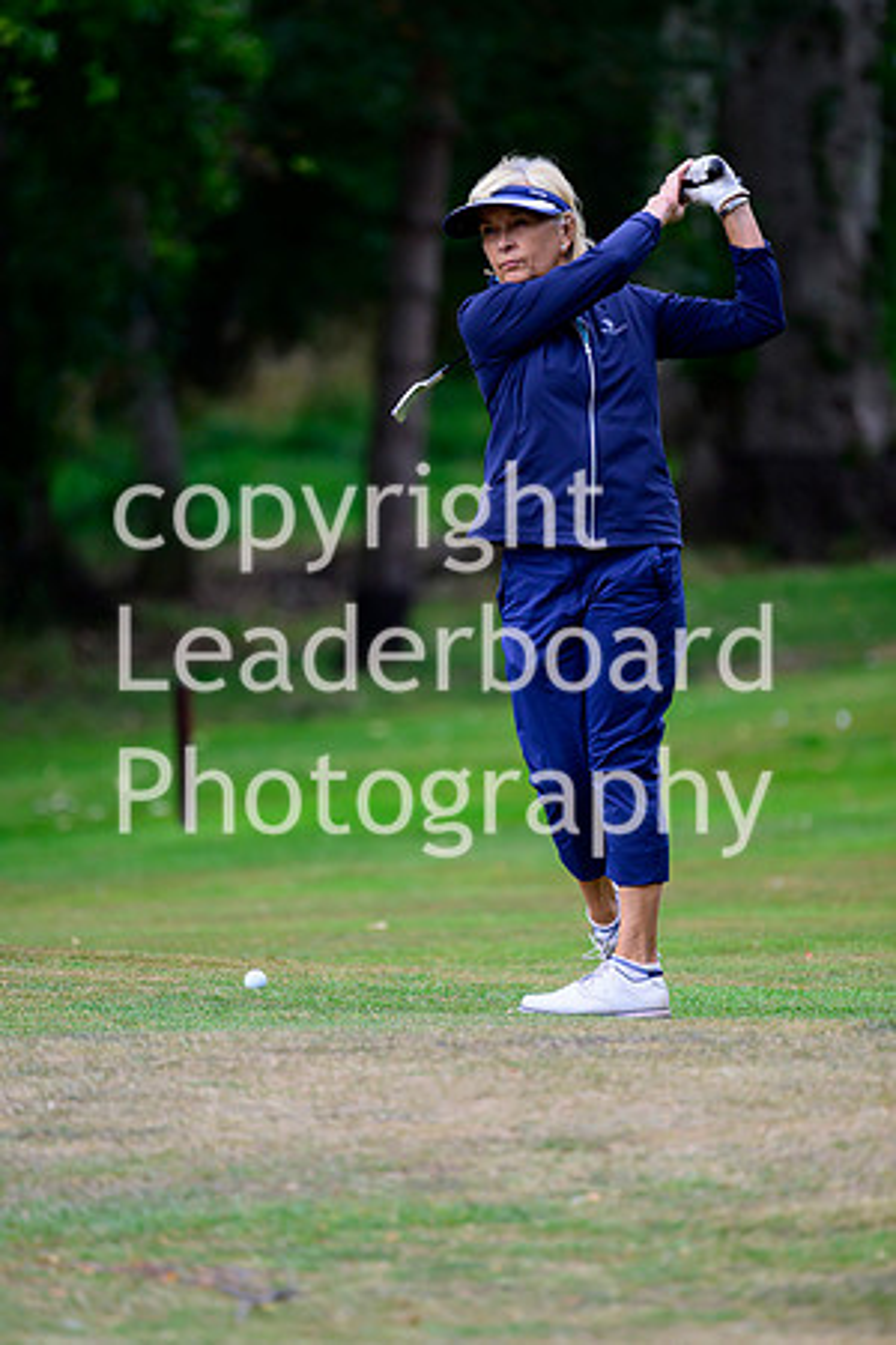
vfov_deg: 5.2
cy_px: 672
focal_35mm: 400
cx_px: 448
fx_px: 14932
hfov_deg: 3.4
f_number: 5.6
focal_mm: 400
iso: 1250
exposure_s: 1/1600
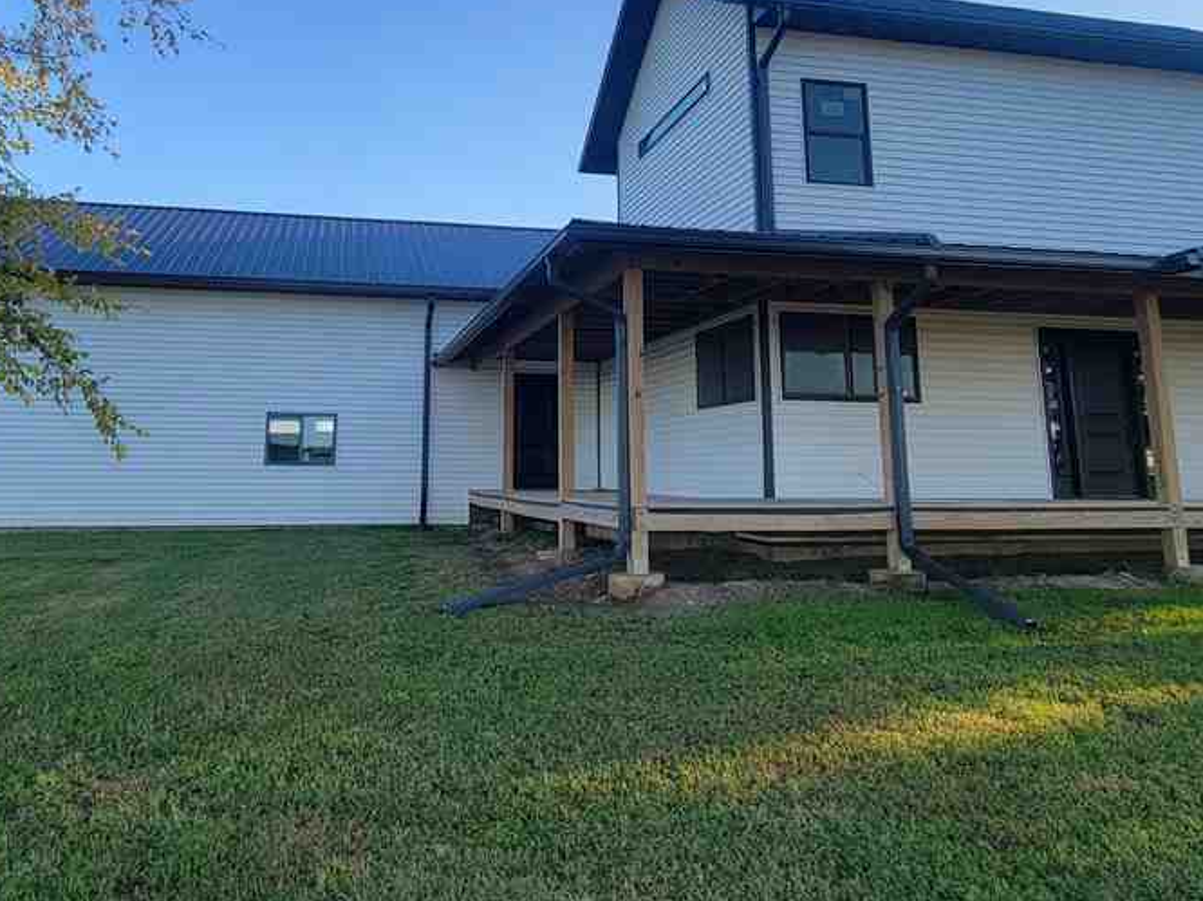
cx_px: 526
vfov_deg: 53.8
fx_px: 869
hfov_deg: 69.1
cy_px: 300
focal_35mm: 25
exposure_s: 1/387
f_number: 2.2
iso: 50
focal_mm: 2.2
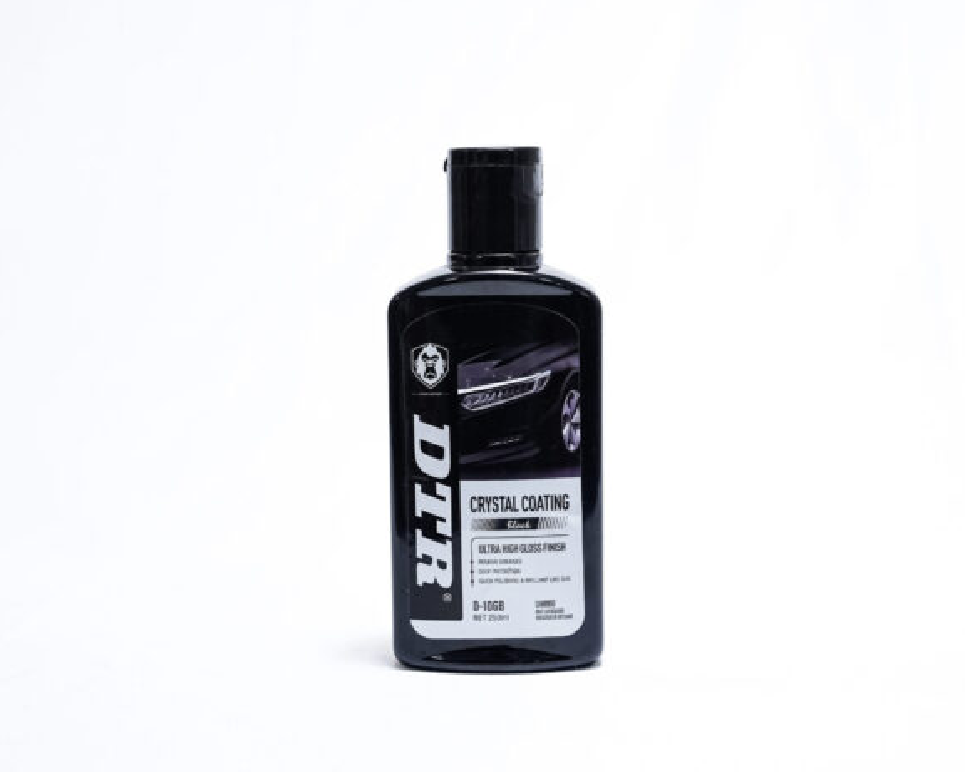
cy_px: 387
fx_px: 2085
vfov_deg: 21.0
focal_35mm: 73
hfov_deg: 26.1
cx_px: 503
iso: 3200
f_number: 8
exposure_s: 1/250
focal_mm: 64
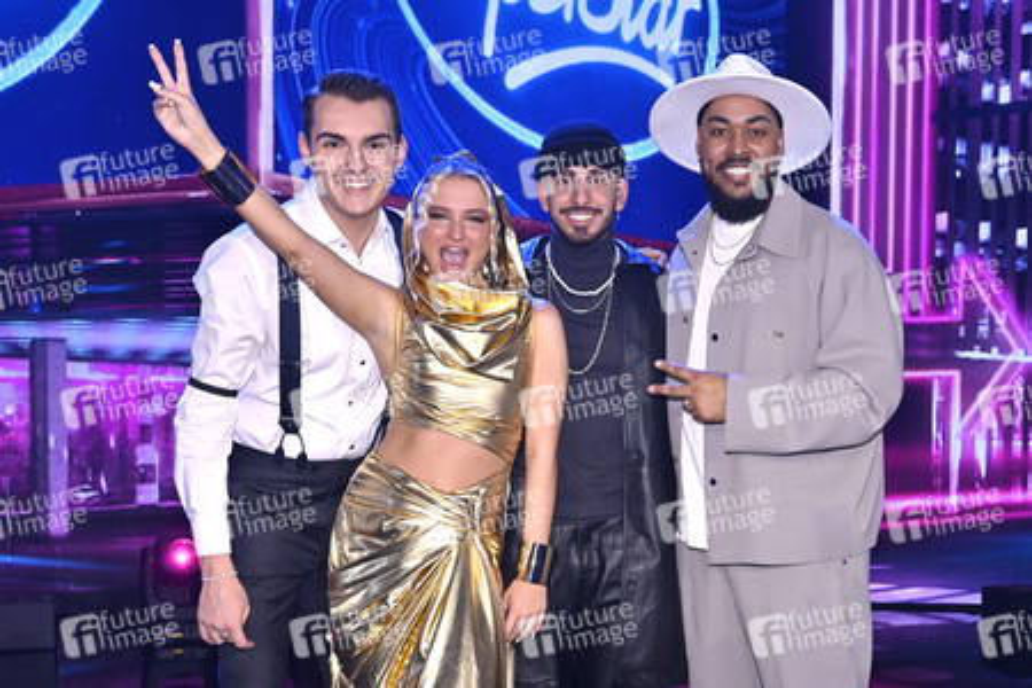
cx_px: 516
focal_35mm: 28
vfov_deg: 46.4
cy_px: 344
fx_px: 803
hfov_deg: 65.5
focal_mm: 28
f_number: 4.5
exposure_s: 1/200
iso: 640
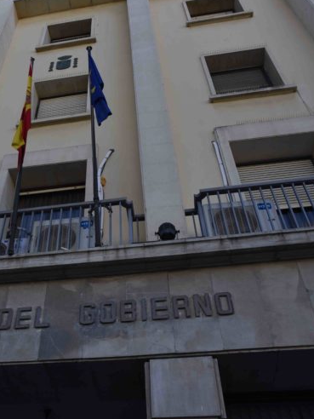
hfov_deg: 34.0
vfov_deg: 45.8
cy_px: 208
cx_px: 57
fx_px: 496
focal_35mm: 41
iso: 400
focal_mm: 28
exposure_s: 1/1000
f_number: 7.1
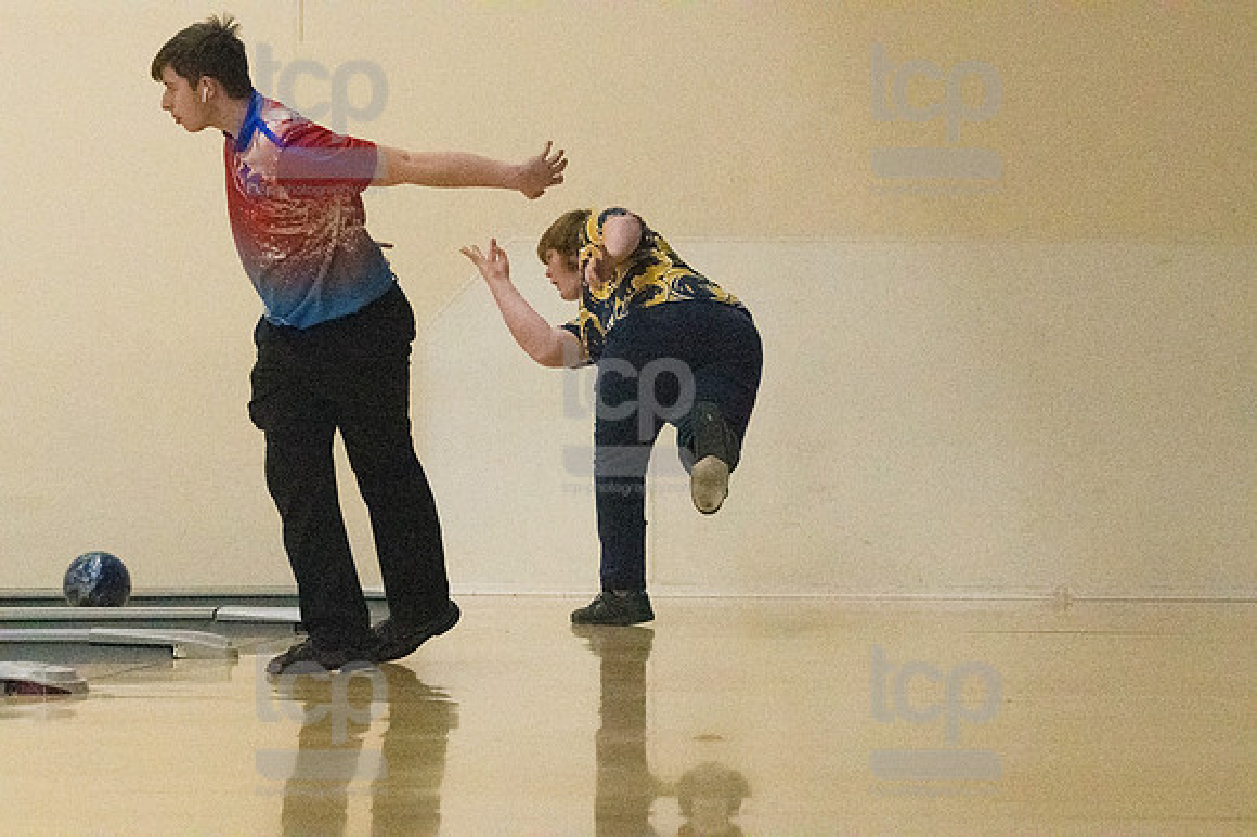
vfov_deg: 8.7
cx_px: 628
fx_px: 5479
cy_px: 418
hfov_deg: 13.1
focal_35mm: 157
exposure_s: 1/1250
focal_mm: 105
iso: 10000
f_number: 4.5
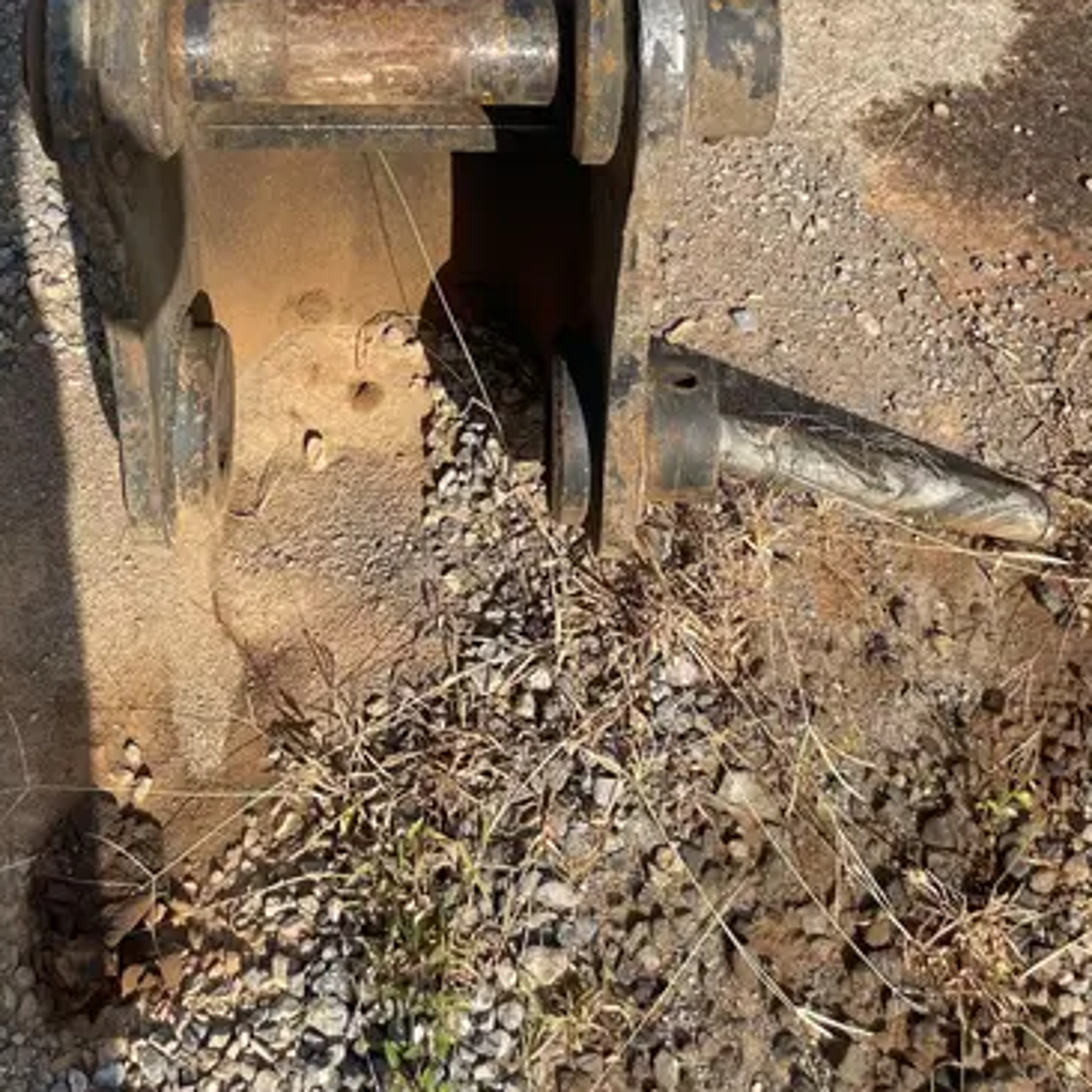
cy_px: 76
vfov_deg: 34.4
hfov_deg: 36.6
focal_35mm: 46
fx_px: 1642
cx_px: 409
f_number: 1.6
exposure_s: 1/2959
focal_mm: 4.2
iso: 32
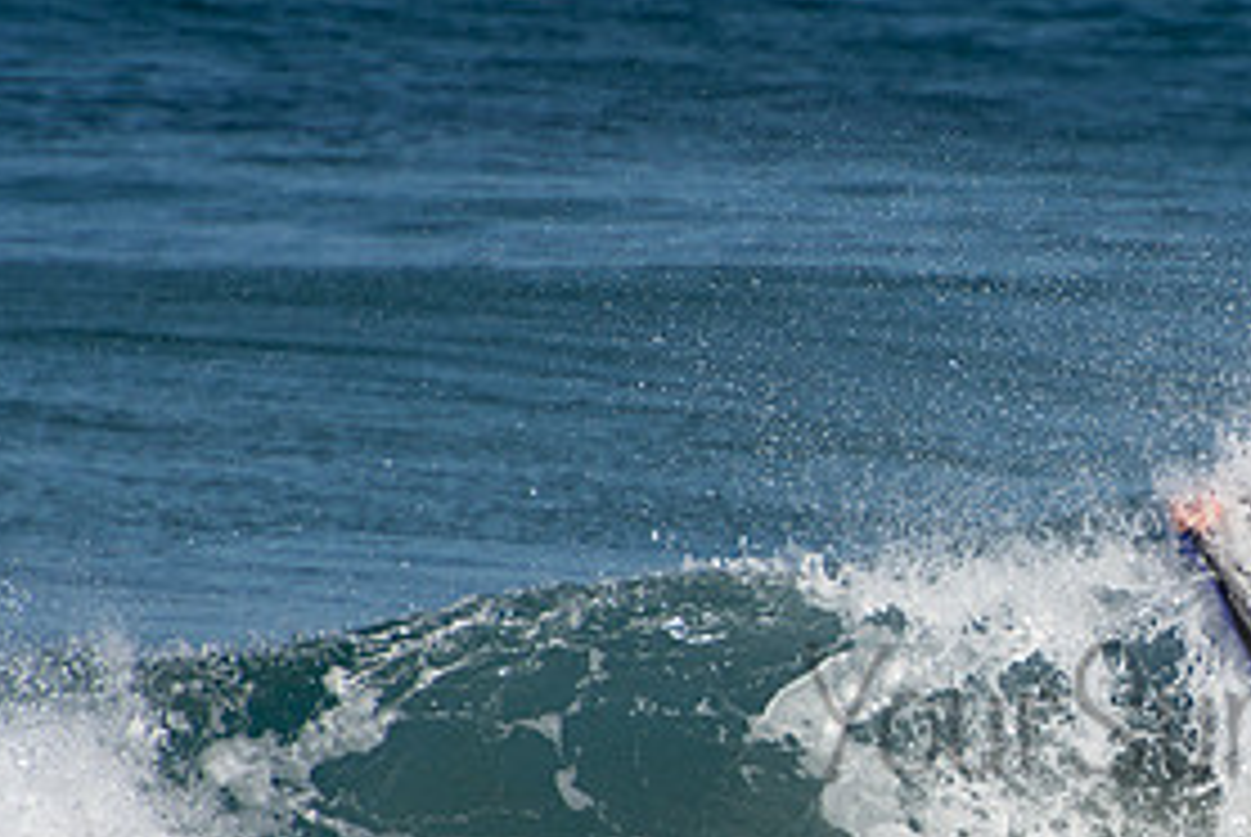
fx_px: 43482
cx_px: 1269
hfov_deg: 1.6
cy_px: 673
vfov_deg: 1.1
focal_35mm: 1250
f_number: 5.6
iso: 180
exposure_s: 1/1250
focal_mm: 400
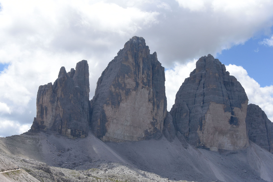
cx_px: 136
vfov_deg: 28.1
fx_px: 364
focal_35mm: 48
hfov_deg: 41.1
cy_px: 91
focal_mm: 48
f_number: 8
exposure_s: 1/4000
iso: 1250
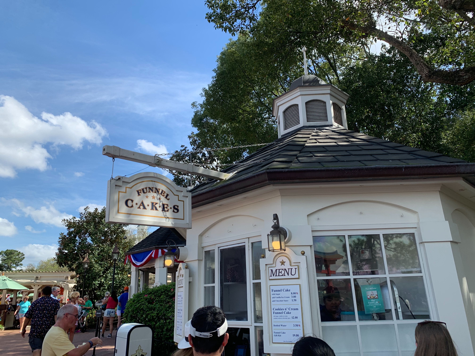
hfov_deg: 67.3
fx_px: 357
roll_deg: +1.8
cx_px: 238
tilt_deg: +20.1
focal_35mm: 26
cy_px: 178
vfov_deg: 53.1
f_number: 1.8
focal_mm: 4.25
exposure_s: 1/1536
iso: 25
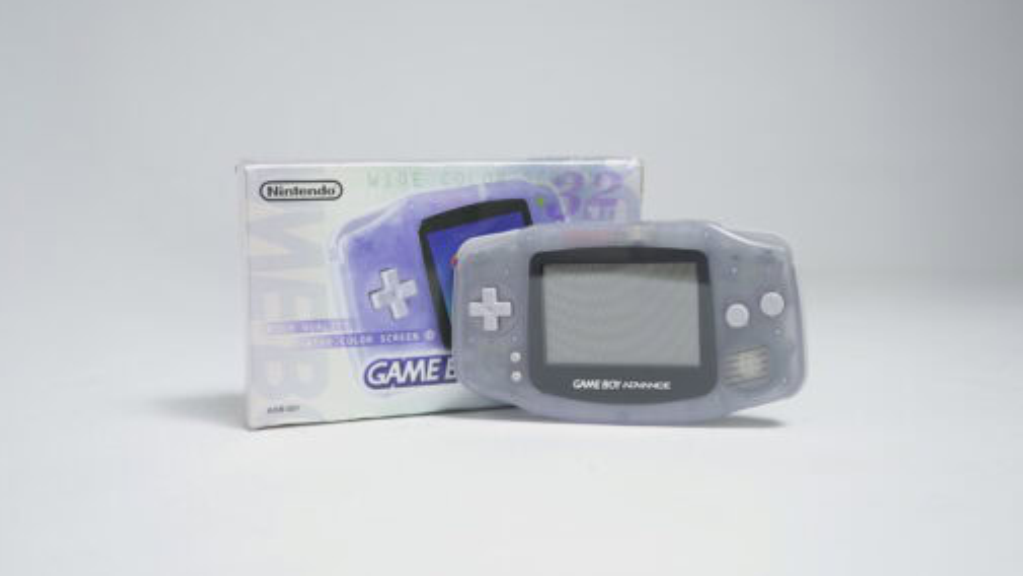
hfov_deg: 54.0
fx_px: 1004
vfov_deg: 32.0
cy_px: 268
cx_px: 508
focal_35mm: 37
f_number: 5.6
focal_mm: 35
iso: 640
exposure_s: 1/40
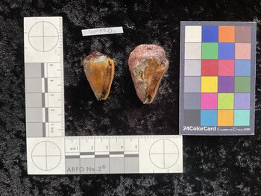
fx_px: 219
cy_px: 98
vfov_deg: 48.3
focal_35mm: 29
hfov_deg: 61.6
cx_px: 130
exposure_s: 1/60
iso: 125
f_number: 1.8
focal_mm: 3
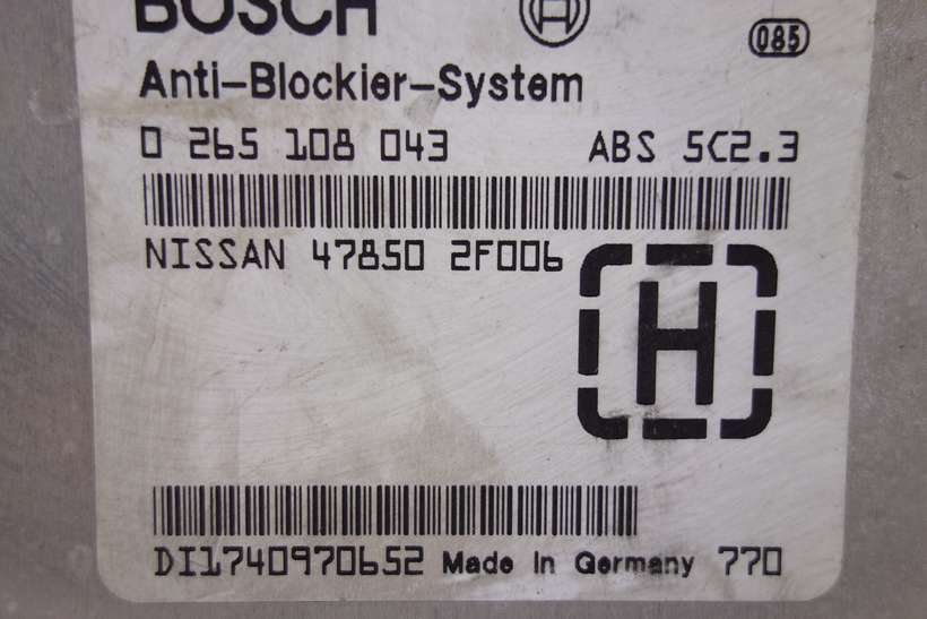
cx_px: 464
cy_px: 310
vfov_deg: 46.4
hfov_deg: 65.5
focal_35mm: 28
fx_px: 721
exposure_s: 1/100
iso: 125
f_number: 2.5
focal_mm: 10.4
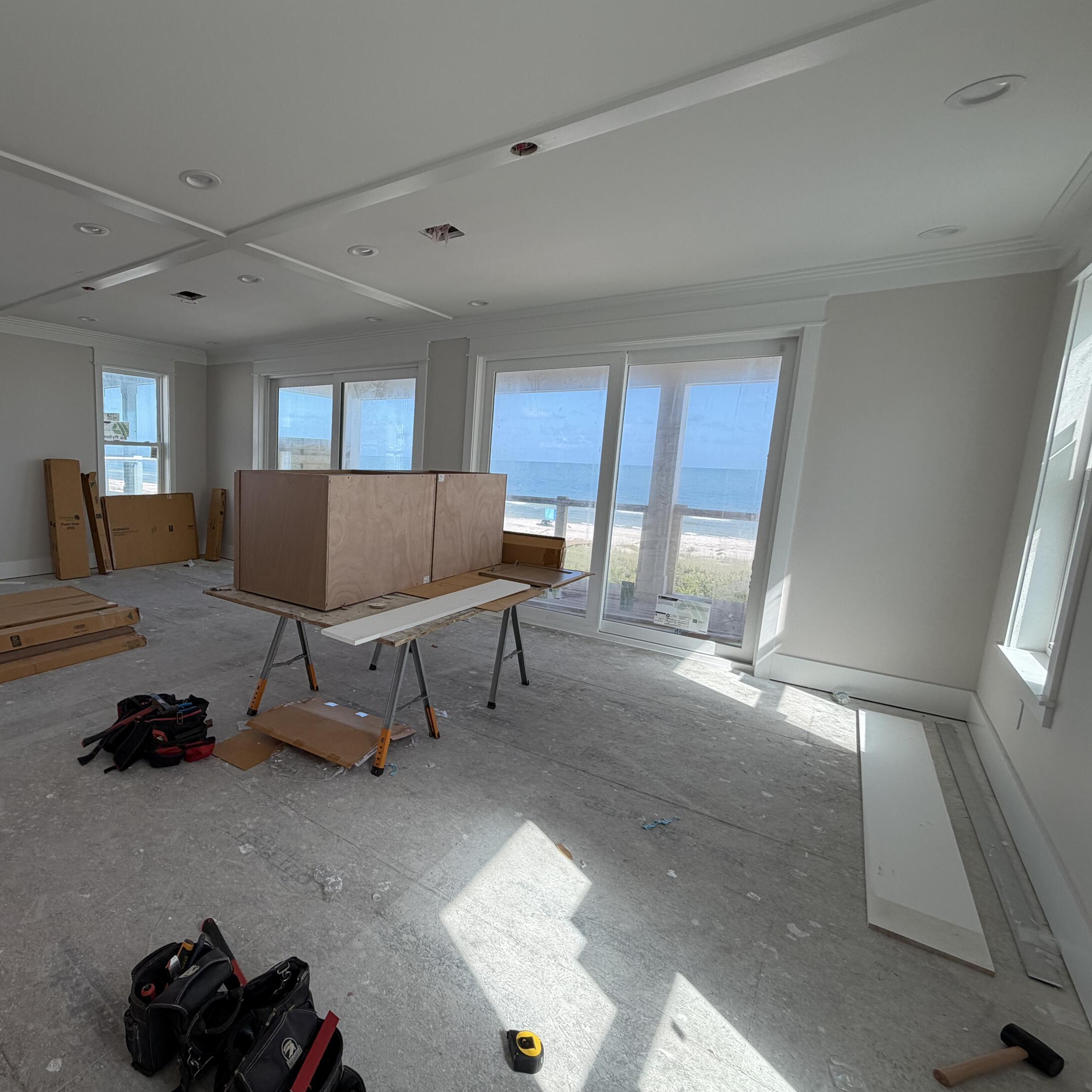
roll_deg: -1.0
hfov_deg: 80.6
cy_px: 544
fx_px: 607
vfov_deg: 84.0
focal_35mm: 17
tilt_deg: -8.1
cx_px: 346
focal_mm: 2.22
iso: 50
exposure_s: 1/260
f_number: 2.2
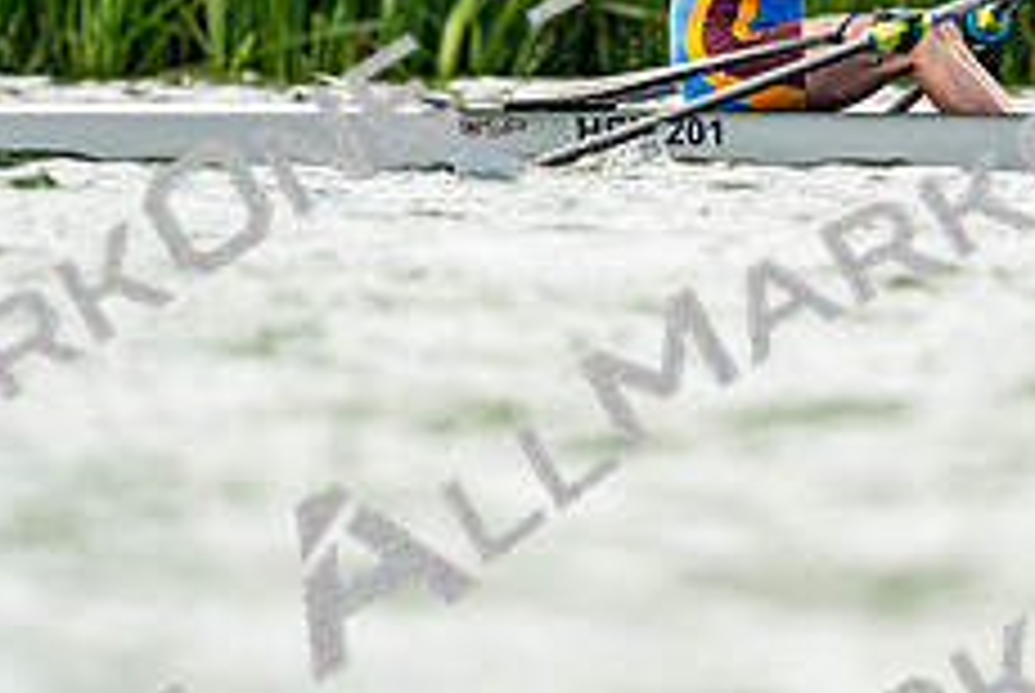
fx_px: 43525
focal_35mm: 1512
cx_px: 1210
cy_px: -16
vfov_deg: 0.9
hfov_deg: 1.4
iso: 500
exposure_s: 1/2000
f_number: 6.3
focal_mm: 600
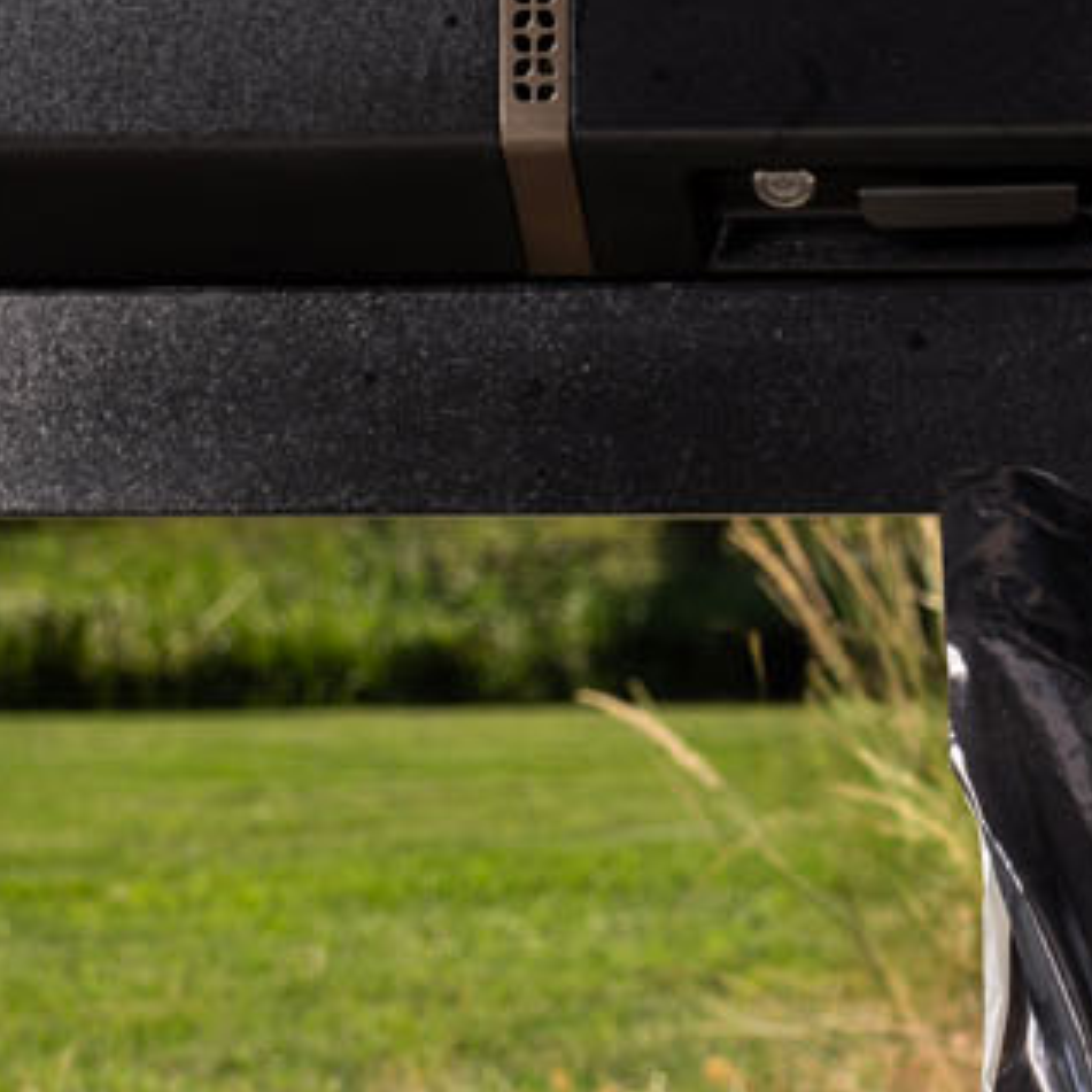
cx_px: 789
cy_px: 1018
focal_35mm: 136
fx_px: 4854
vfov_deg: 12.7
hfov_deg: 12.8
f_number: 4.5
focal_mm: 39
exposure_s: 1/160
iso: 64
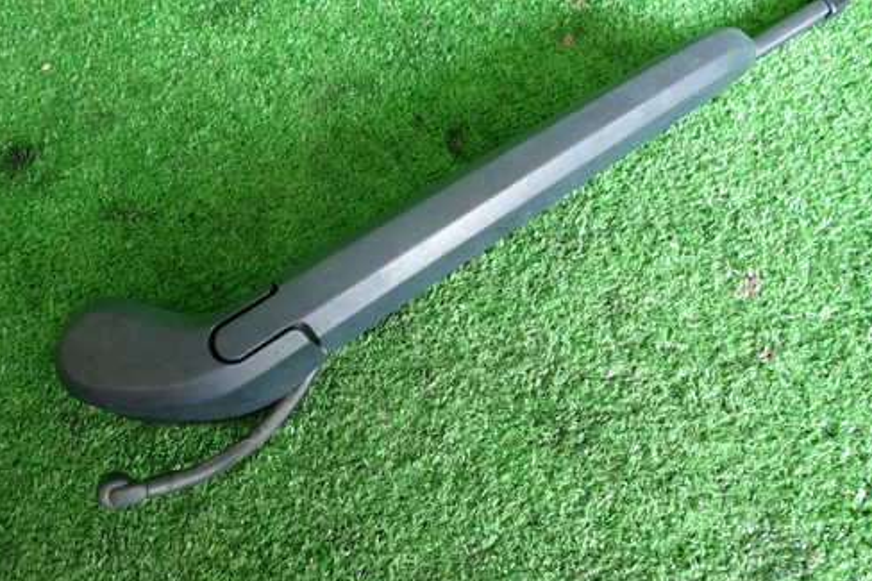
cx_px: 406
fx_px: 775
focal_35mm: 32
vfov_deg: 41.1
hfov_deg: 58.7
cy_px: 286
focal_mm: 4.5
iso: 160
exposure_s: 1/60
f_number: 2
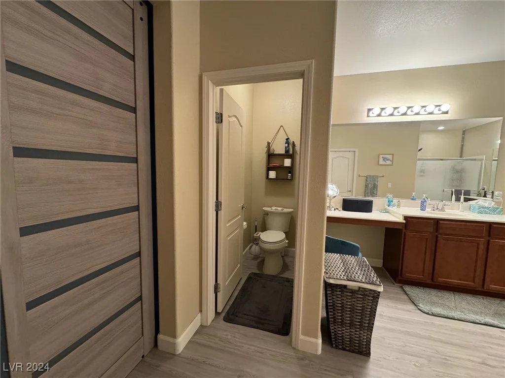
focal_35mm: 14
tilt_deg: -5.7
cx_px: 252
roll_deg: -1.2
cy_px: 189
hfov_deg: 102.1
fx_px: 204
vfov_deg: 85.7
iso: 320
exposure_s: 1/60
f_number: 2.2
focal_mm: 2.22
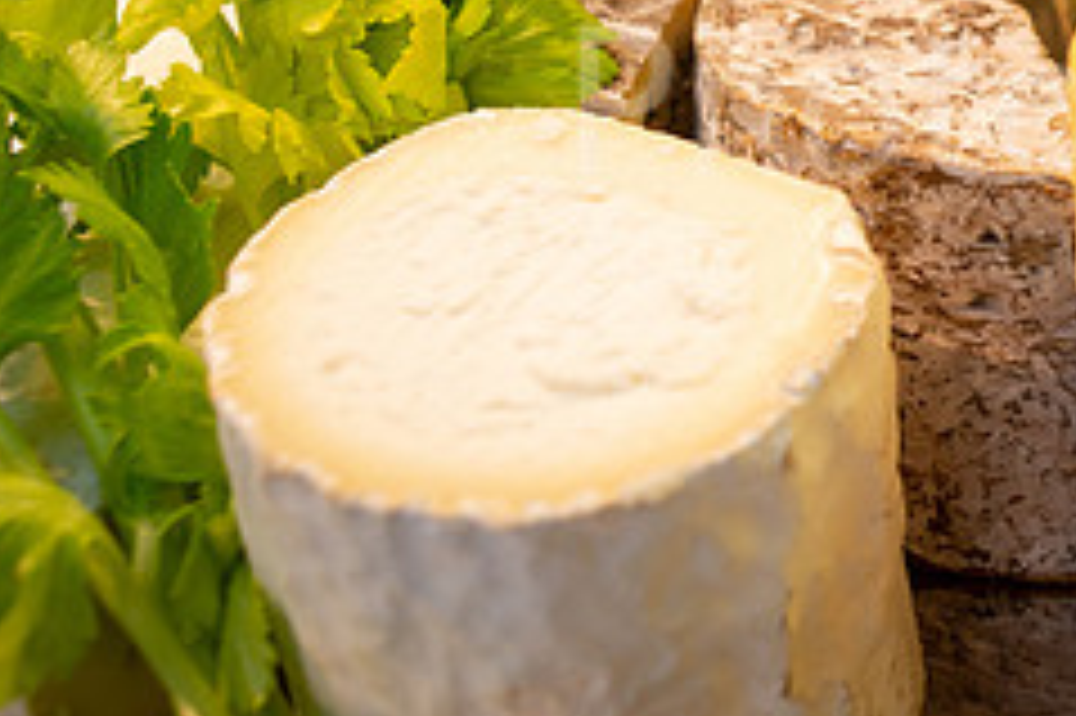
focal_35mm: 85
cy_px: -108
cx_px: 1162
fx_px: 2539
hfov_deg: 22.7
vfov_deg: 15.5
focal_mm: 35
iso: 800
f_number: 5.6
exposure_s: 1/60
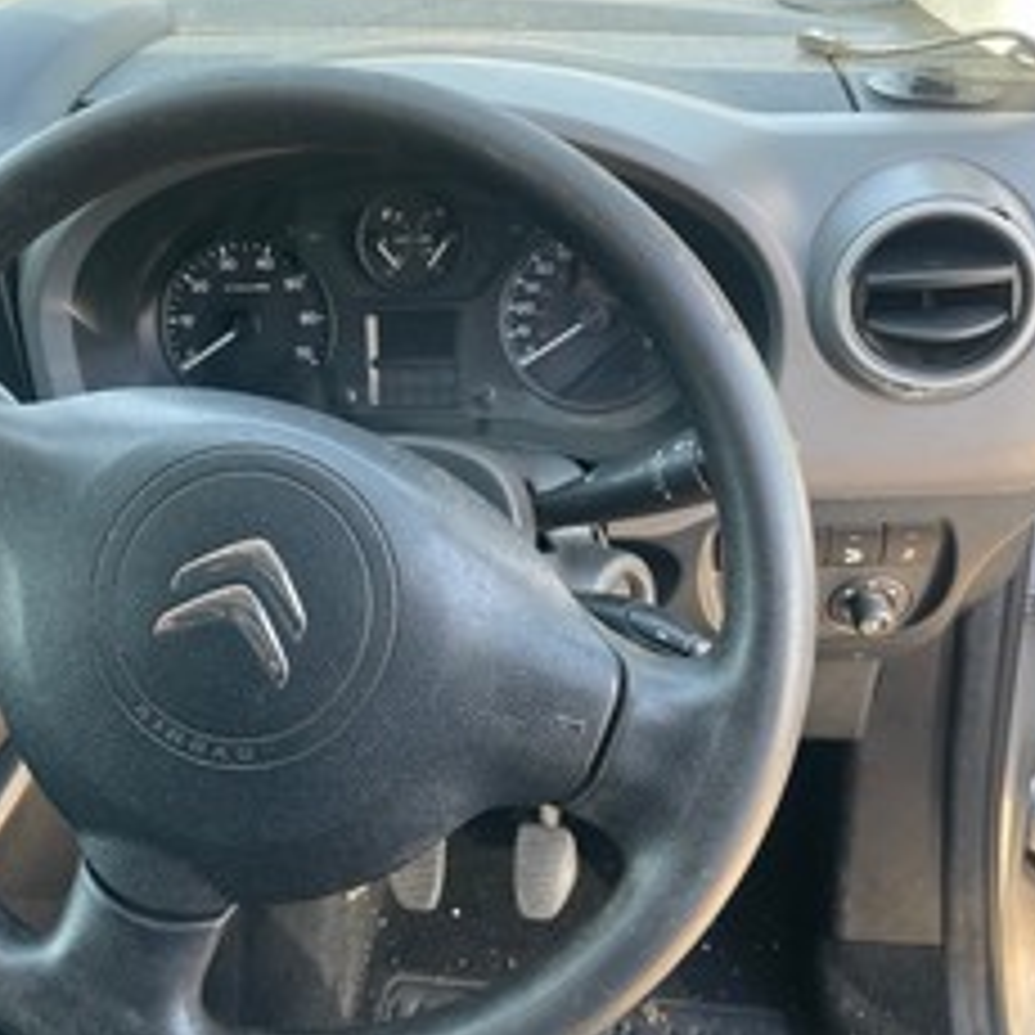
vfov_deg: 47.1
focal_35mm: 35
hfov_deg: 46.7
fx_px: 1184
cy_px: 454
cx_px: 378
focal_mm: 4.2
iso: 64
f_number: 1.6
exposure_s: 1/121
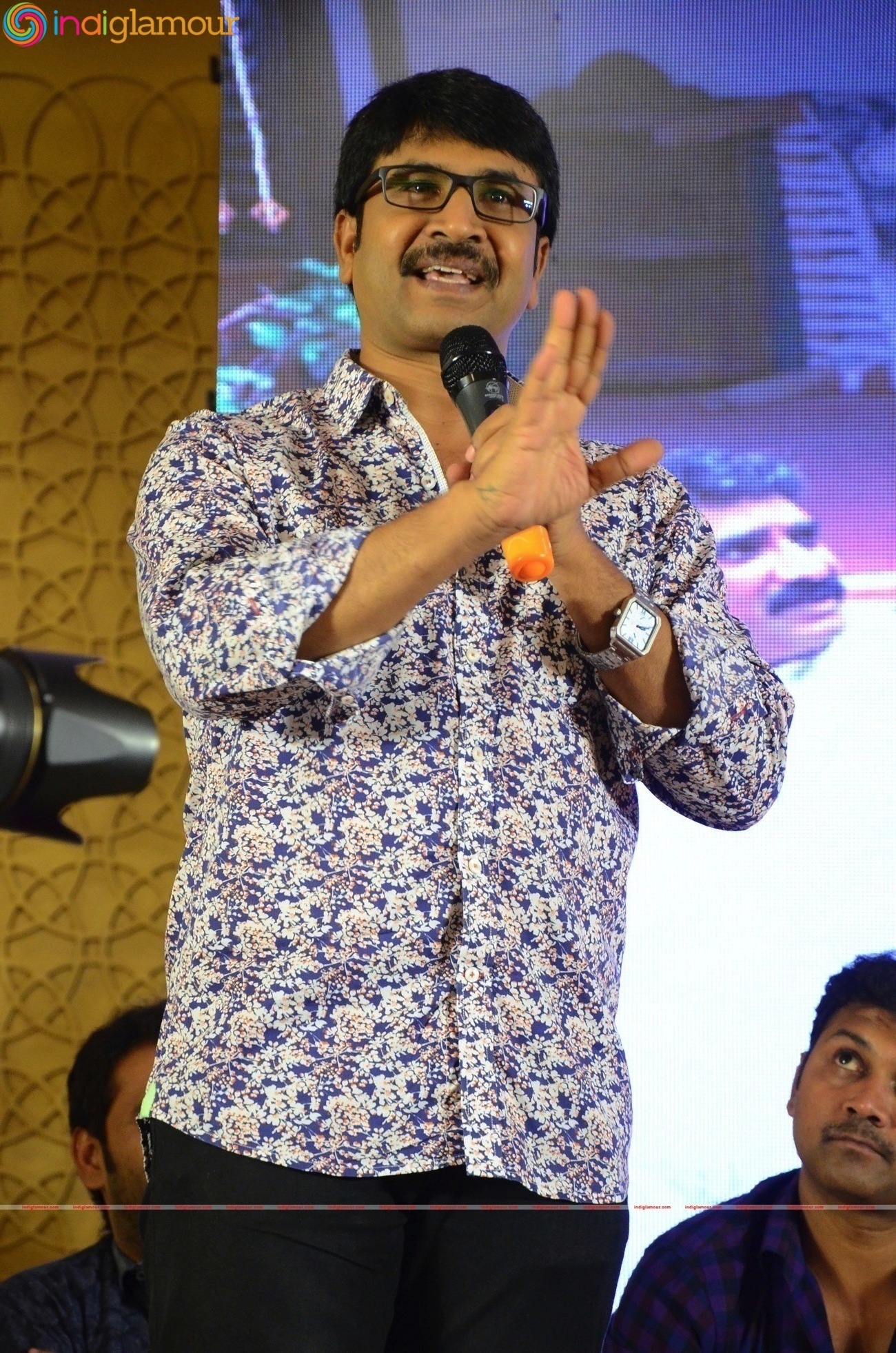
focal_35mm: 158
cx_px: 448
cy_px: 676
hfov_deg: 8.7
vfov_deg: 13.1
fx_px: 5907
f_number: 5.6
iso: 2500
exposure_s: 1/80
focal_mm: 105
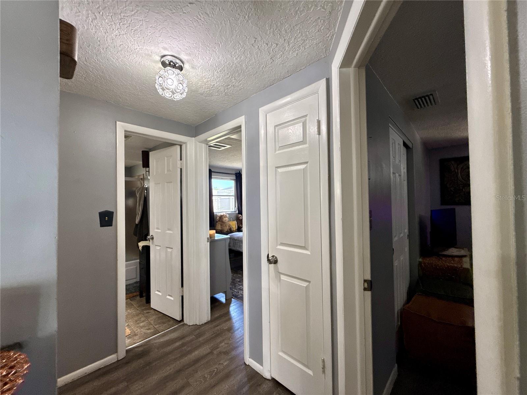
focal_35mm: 14
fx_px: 213
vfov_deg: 85.7
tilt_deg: +1.0
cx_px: 264
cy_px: 198
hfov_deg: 102.1
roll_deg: -0.4
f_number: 2.2
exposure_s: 1/120
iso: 320
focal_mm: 2.22
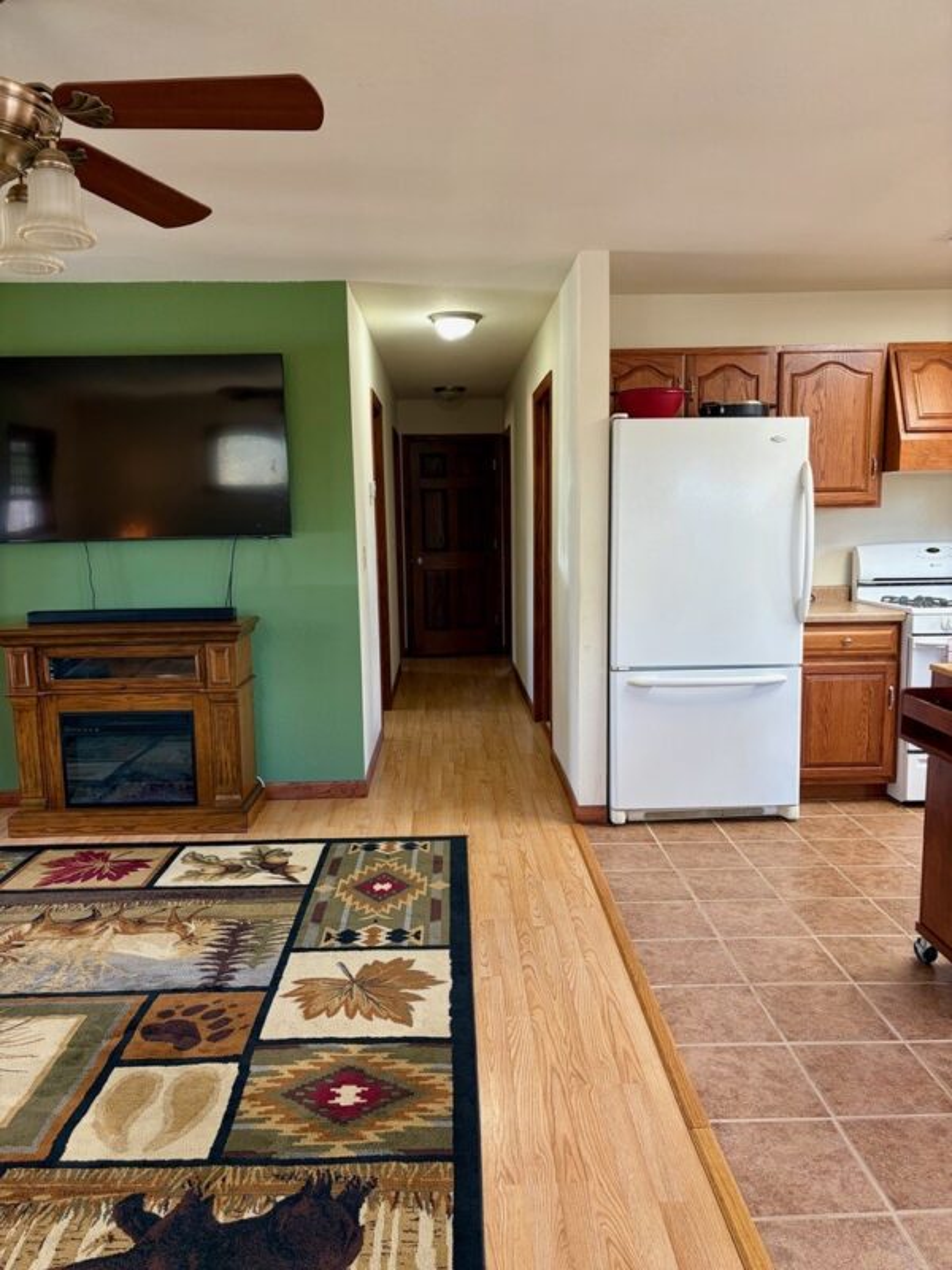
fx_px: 953
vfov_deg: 67.3
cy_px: 635
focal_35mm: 26
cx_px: 476
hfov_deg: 53.1
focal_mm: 5.96
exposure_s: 1/60
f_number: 1.6
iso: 125
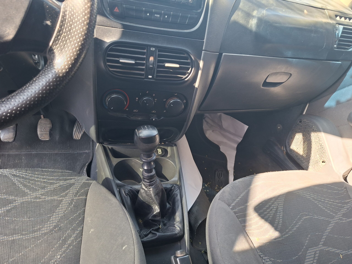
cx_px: 176
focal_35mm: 23
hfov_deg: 73.9
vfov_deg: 58.9
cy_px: 132
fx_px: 234
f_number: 1.8
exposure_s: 1/120
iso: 125
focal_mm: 5.54
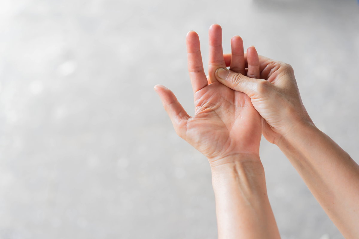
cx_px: 180
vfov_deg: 24.6
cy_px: 120
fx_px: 548
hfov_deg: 36.2
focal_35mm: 55
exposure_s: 1/80
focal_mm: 55
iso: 200
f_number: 2.5
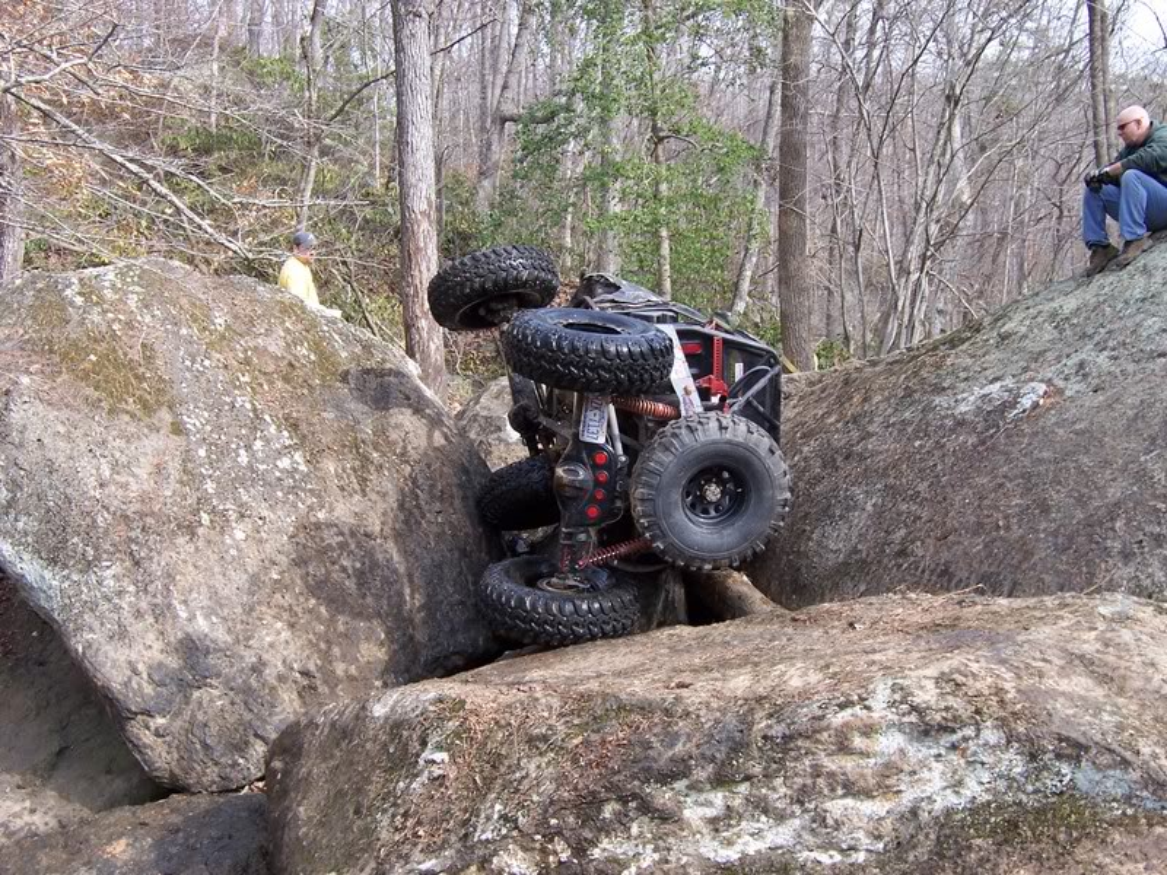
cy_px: 438
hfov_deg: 38.9
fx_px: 1652
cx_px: 584
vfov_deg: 29.7
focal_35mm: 49
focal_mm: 8.2
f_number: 4
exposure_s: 1/125
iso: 80
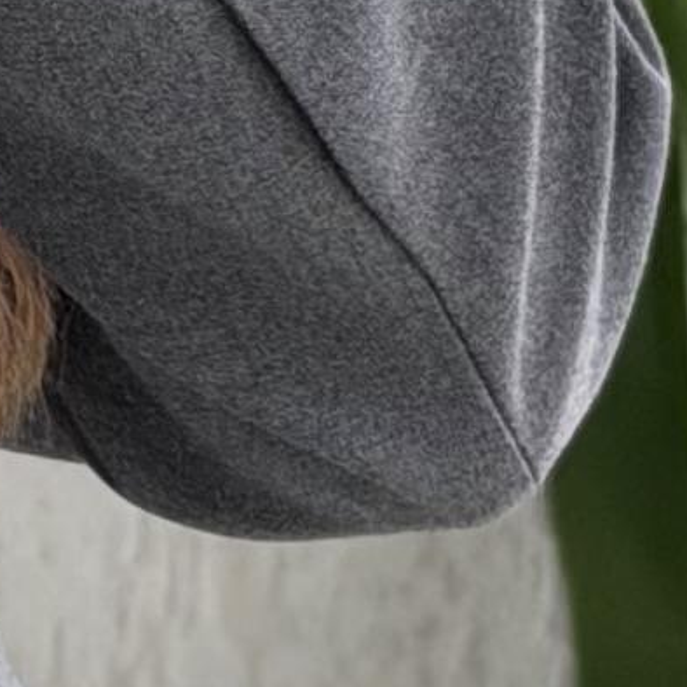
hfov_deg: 4.0
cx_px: -403
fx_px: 9745
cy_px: 284
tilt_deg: -24.7
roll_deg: -2.1
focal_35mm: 434
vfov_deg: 4.0
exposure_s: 1/60
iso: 160
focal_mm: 6.76
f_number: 1.78
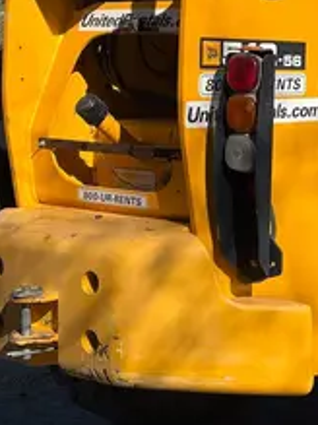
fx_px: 1067
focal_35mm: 87
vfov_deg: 22.1
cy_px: 71
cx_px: 467
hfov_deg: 15.7
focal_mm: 5.1
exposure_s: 1/3876
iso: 50
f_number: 1.6
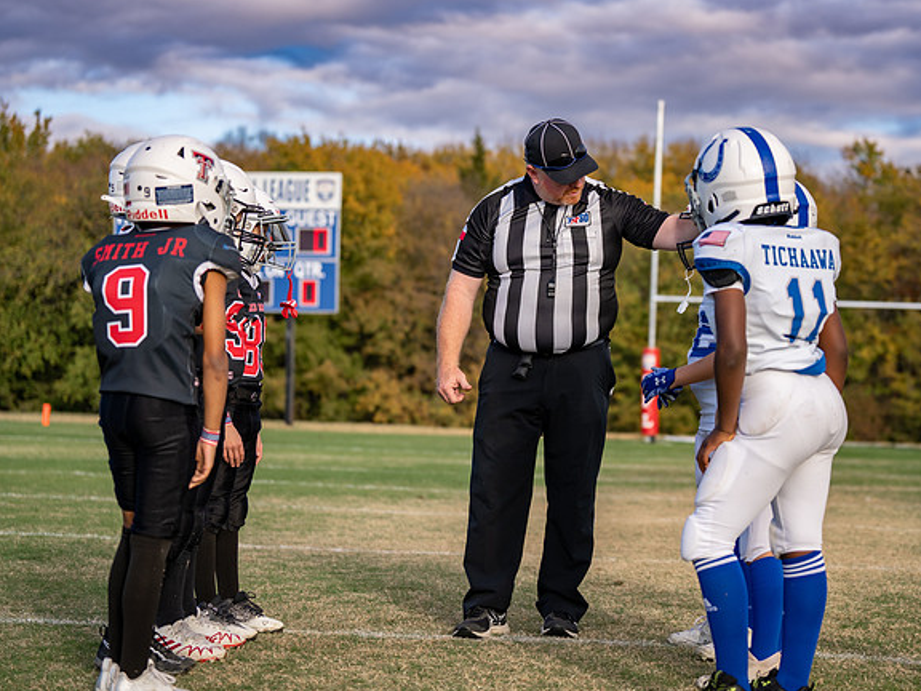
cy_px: 313
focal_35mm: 86
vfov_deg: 17.2
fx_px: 2288
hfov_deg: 22.7
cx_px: 581
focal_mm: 70
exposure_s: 1/800
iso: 100
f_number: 2.8
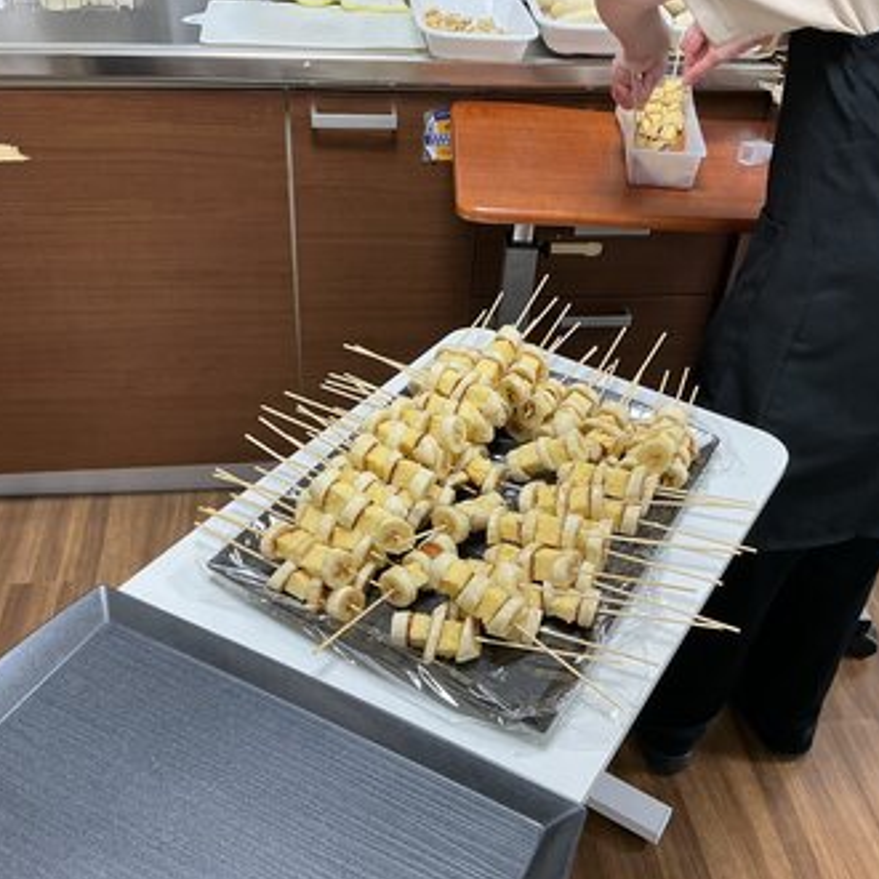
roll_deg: -1.3
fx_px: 1006
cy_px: 434
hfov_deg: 47.2
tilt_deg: -35.1
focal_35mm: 35
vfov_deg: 47.2
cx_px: 453
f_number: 1.8
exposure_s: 1/60
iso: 50
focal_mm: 3
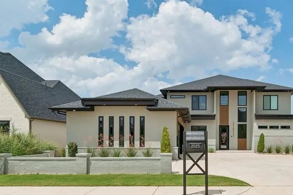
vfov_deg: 47.8
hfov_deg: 66.8
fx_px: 217
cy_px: 127
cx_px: 186
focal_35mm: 27
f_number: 9
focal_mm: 13
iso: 100
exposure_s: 1/640
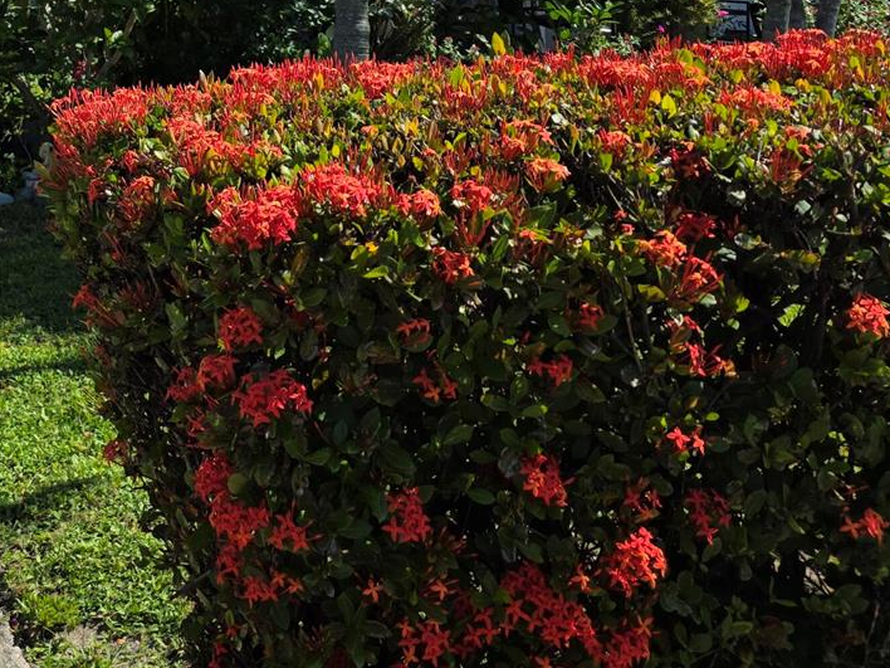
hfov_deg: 34.4
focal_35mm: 52
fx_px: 1337
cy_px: -67
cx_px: 57
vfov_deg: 25.9
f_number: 1.7
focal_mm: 6.3
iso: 80
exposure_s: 1/5017
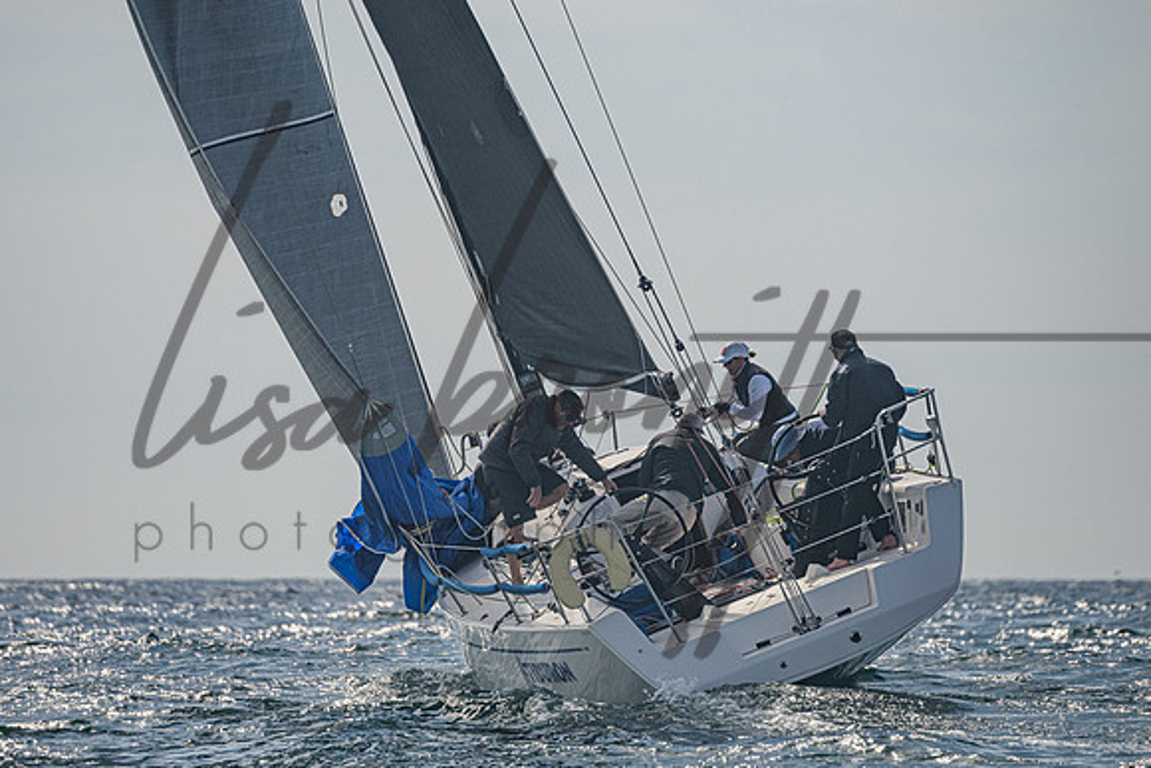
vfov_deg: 3.1
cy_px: 270
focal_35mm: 451
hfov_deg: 4.6
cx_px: 552
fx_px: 14414
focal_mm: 330
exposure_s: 1/5000
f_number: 6.3
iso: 320
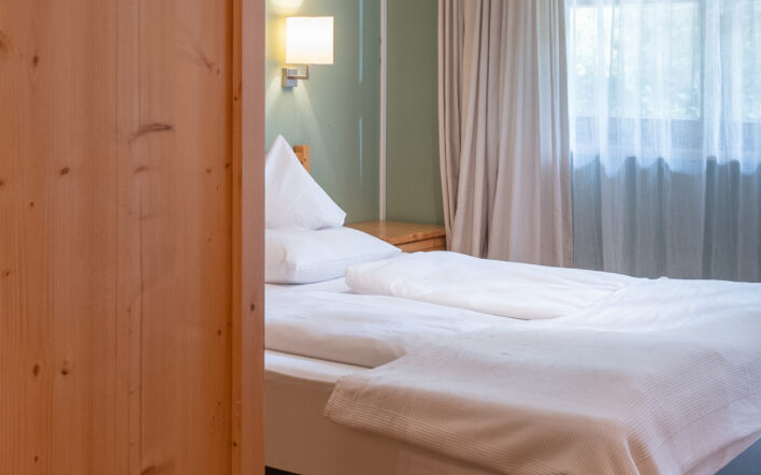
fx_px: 1223
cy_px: 78
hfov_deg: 33.4
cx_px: 130
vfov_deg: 21.6
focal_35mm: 59
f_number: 8
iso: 320
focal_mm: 16
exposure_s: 1/4
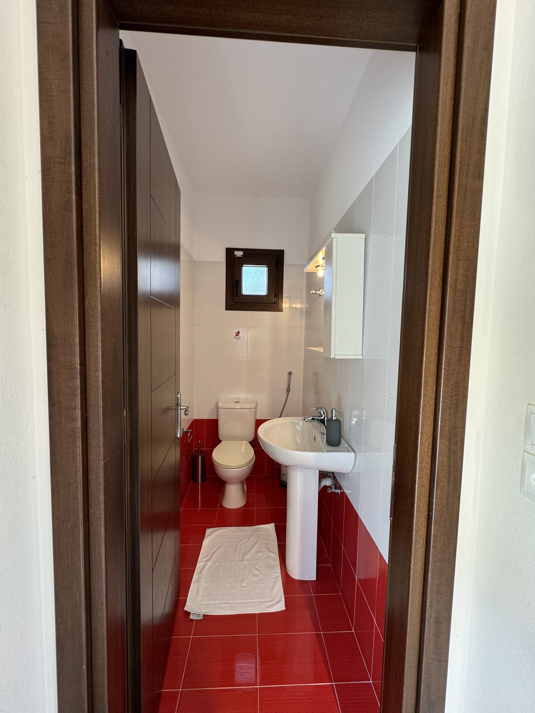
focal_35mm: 14
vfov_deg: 102.1
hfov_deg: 85.7
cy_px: 356
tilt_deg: -2.9
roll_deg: -1.4
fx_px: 288
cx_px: 268
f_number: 2.2
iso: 125
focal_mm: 2.22
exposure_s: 1/100
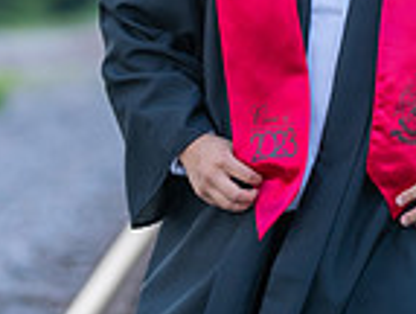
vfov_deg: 4.1
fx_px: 4397
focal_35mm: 365
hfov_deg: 5.4
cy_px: -44
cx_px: 320
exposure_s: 1/320
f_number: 2.8
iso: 640
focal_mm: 121
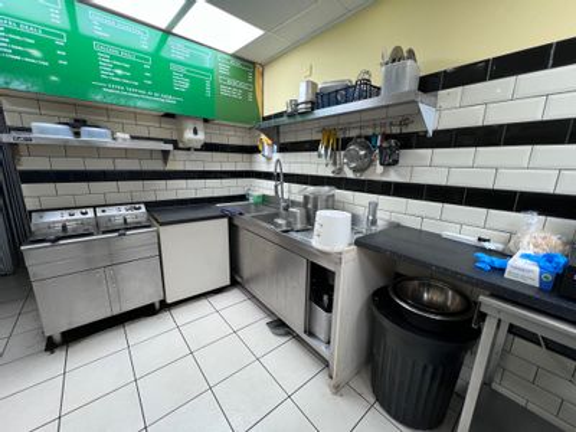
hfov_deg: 106.2
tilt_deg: -13.0
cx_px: 288
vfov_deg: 89.9
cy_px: 216
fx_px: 216
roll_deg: -1.1
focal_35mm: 13
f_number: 1.8
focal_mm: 1.57
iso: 100
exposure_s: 1/100
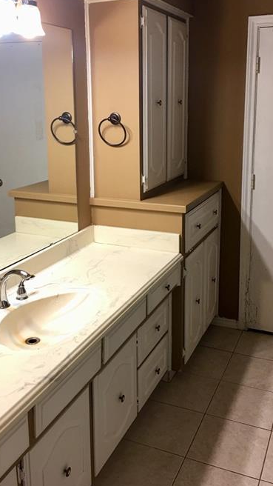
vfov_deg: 53.8
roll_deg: +1.7
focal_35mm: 37
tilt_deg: -10.4
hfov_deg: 32.0
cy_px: 205
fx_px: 476
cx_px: 137
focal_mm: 4.15
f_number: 2.2
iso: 32
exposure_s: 1/15
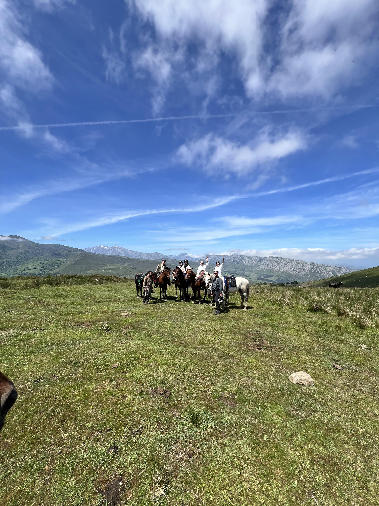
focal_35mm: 13
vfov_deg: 106.2
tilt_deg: +1.7
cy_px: 253
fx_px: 190
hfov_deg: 89.9
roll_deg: -0.1
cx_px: 190
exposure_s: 1/1876
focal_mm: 1.57
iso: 32
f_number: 1.8
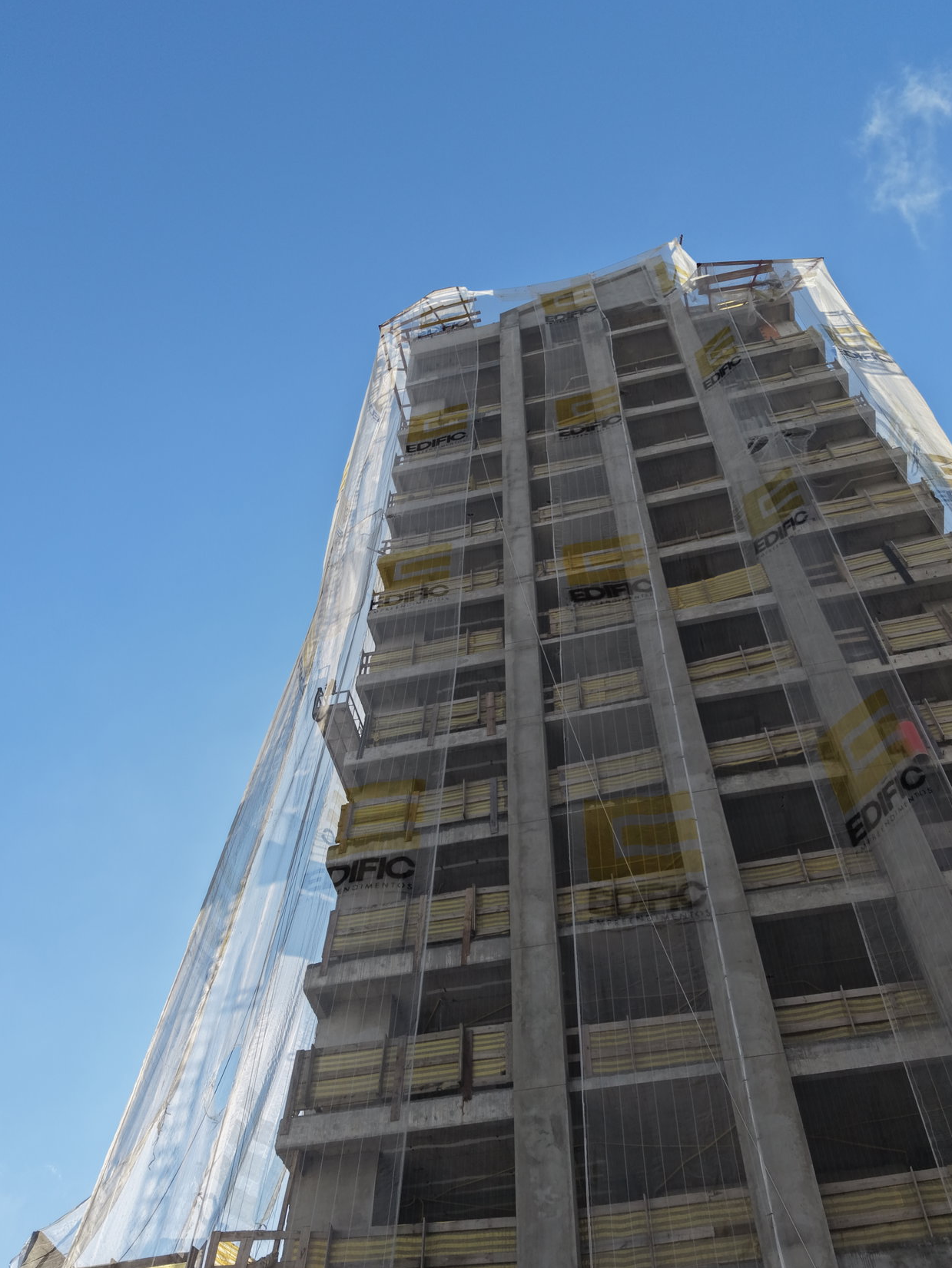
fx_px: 1136
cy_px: 676
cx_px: 489
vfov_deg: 58.3
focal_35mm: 31
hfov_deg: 45.5
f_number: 1.8
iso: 290
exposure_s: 1/5000
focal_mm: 8.67
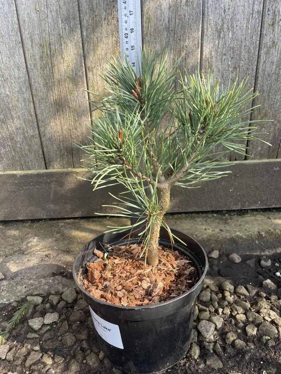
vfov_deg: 67.3
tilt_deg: -25.3
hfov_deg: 53.1
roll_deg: +3.6
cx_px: 140
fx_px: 281
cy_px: 187
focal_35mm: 26
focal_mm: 4.2
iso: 32
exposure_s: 1/454
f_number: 1.6
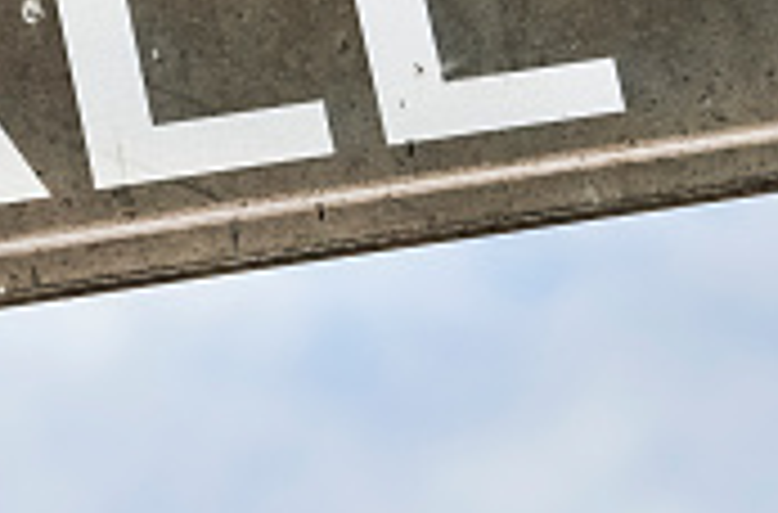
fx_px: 12887
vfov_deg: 2.3
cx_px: 389
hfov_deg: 3.5
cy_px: -45
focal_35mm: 598
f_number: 11
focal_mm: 135
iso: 200
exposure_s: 1/200
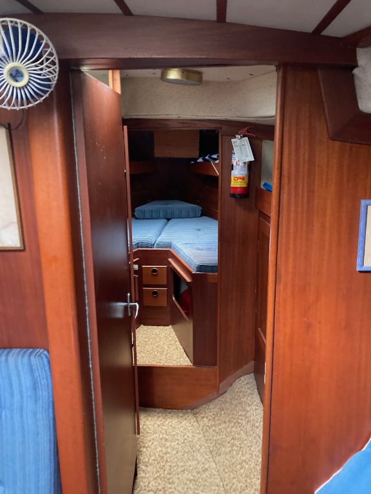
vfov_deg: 63.4
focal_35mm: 28
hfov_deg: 49.7
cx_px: 186
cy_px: 247
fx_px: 400
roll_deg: +2.0
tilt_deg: -11.1
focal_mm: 3.99
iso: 500
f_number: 1.8
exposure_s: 1/30
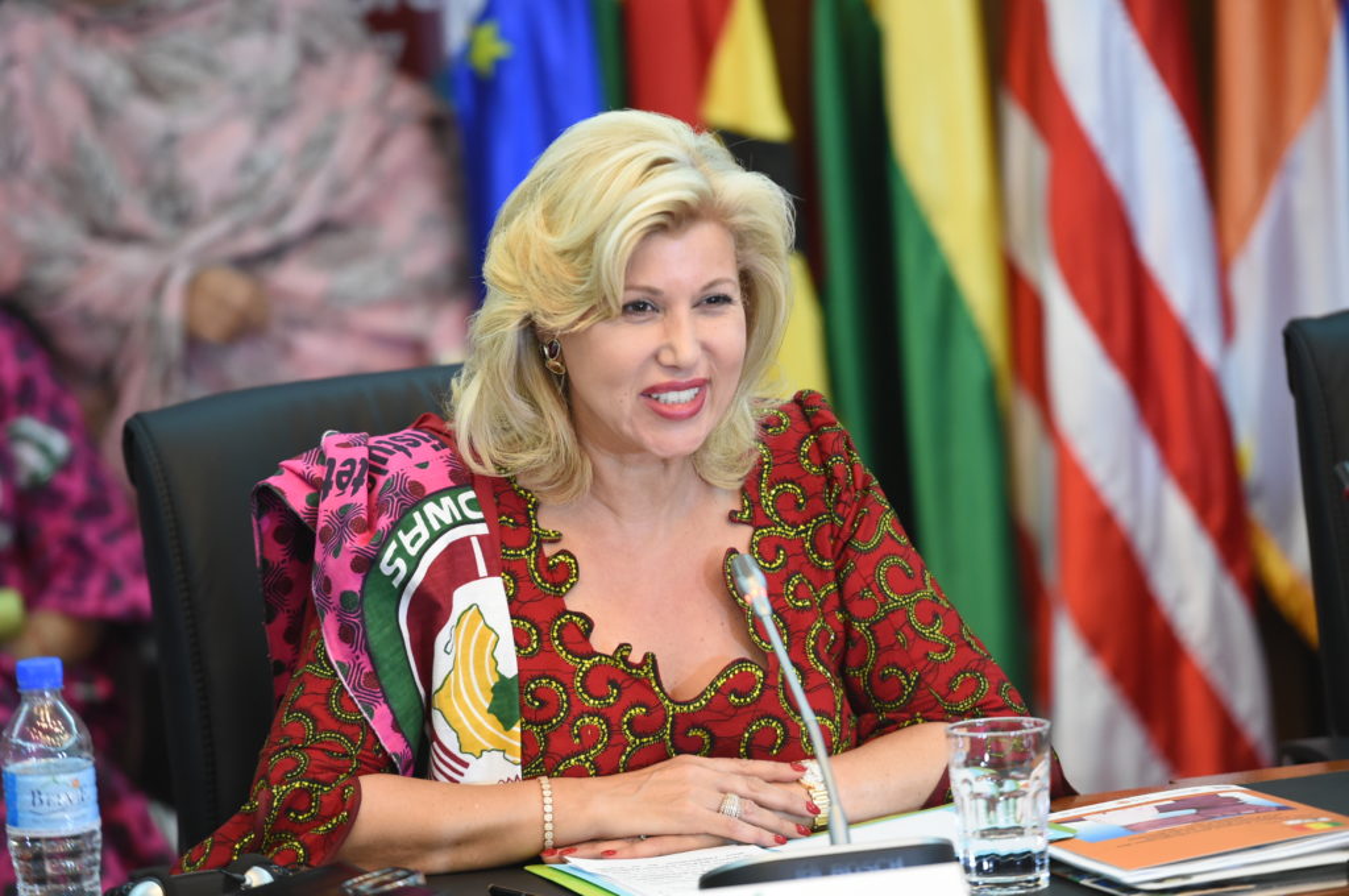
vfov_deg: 7.4
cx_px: 674
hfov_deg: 11.1
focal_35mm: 185
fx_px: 6923
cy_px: 448
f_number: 3.5
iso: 3200
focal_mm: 185
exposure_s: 1/100
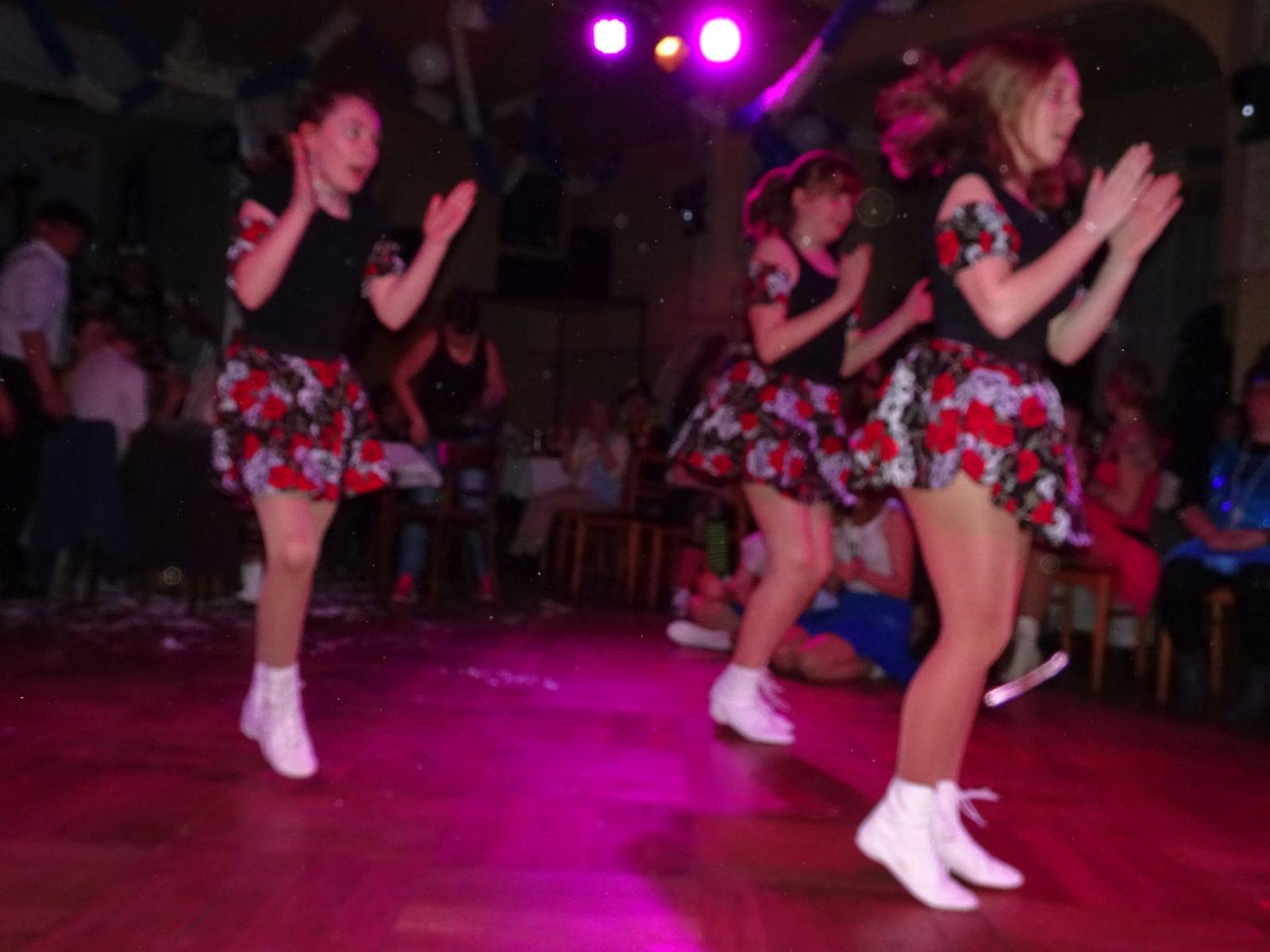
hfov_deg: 56.8
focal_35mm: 32
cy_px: 476
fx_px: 1174
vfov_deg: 44.2
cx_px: 635
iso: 800
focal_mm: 5.43
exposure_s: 1/320
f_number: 4
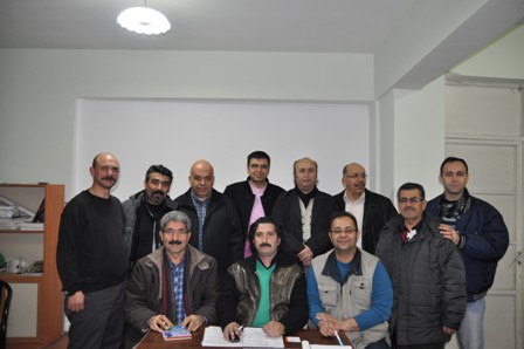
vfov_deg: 45.6
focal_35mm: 28
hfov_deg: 64.6
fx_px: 415
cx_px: 262
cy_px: 174
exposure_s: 1/60
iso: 800
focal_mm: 19
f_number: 2.8
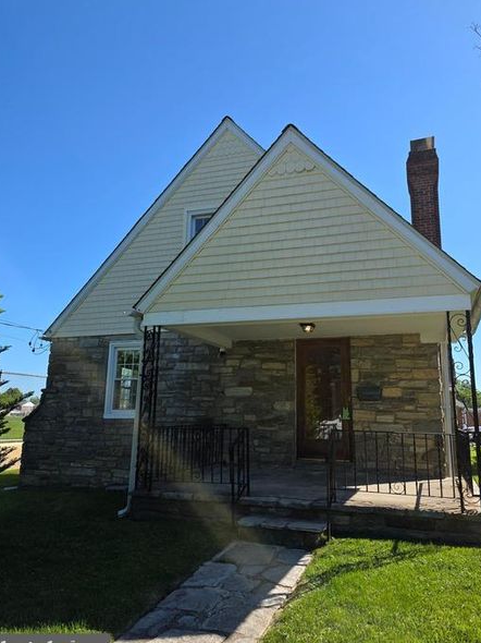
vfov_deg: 67.3
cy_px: 309
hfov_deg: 52.9
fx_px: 482
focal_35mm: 26
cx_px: 264
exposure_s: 1/3589
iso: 80
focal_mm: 6.3
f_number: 1.7
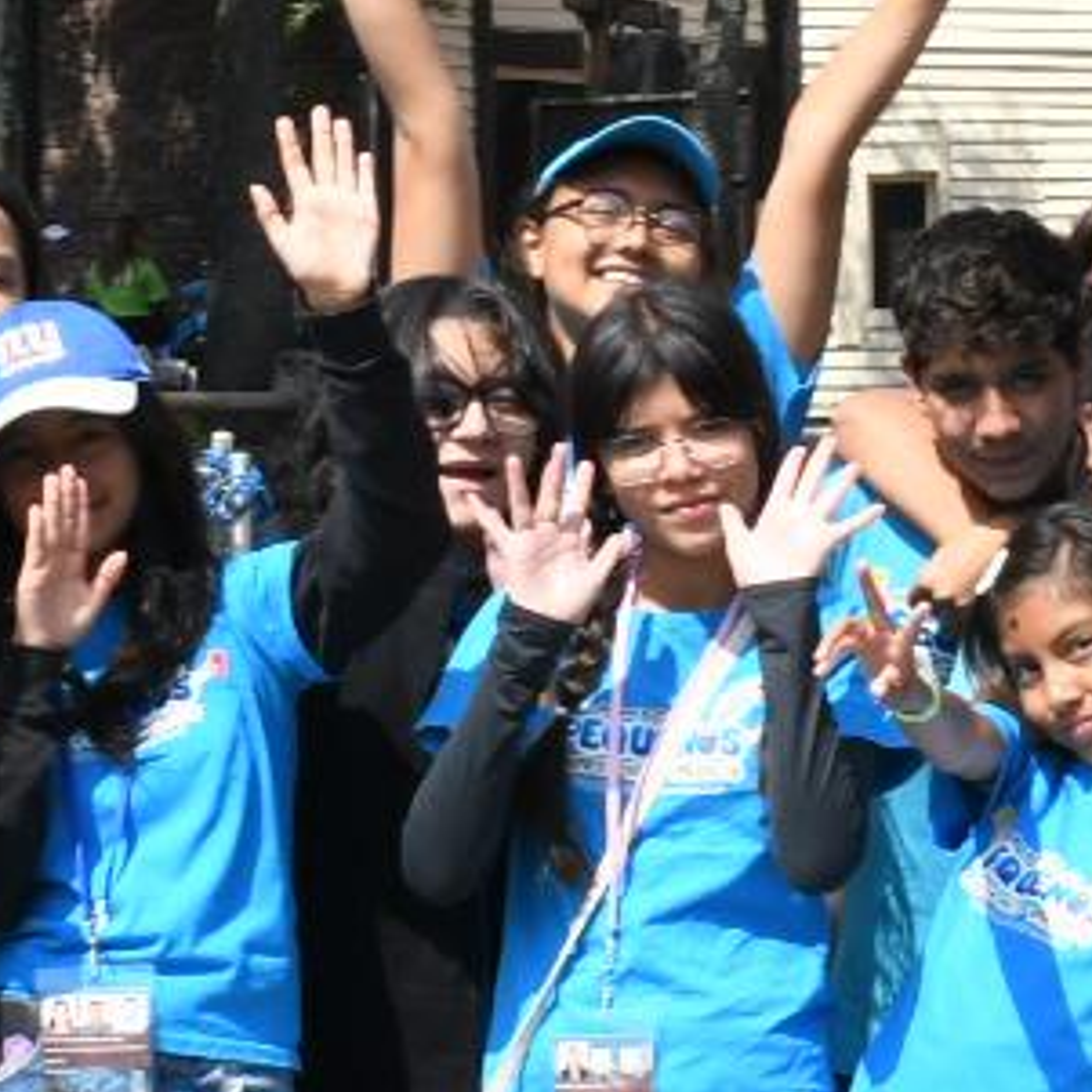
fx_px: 6531
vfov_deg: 9.5
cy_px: 330
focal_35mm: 183
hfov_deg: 9.5
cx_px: 765
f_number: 13
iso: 200
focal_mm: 27
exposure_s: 1/125
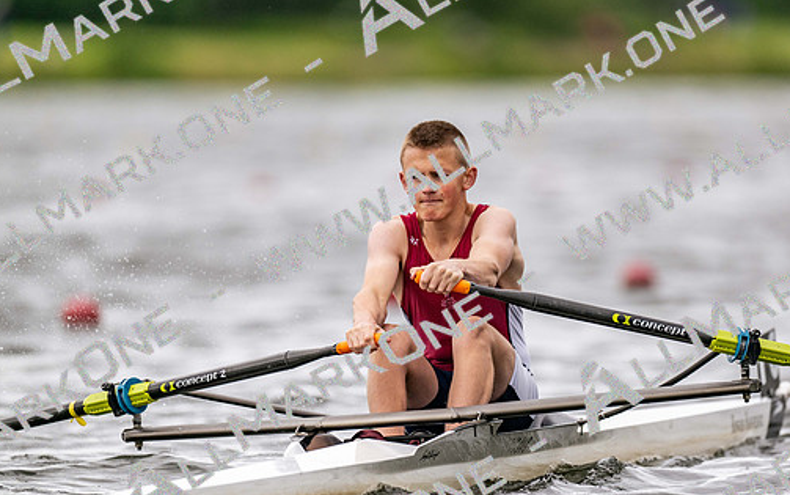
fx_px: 15187
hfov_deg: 3.0
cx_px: 446
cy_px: 287
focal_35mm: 705
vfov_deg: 1.9
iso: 450
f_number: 4
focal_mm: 600
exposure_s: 1/2500
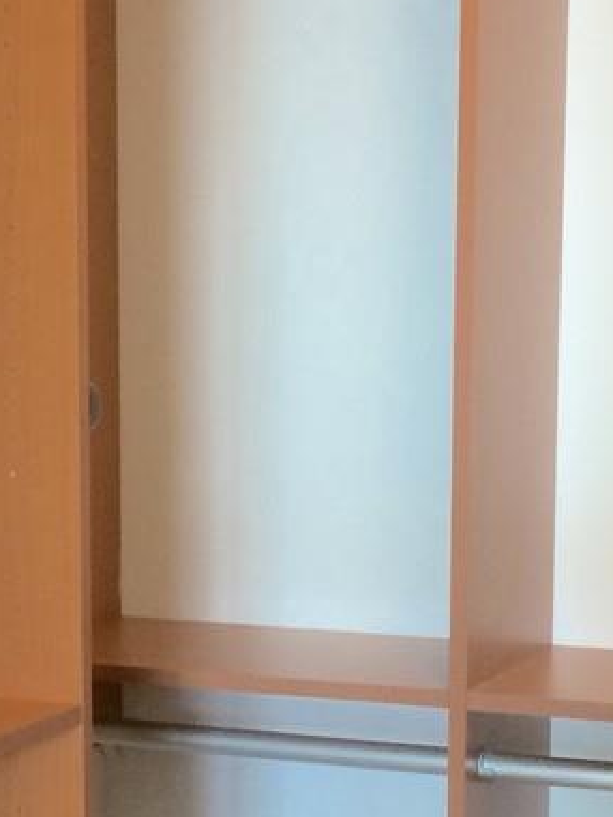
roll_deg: +0.2
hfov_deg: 18.9
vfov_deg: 24.7
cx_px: 330
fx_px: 1841
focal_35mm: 78
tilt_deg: -9.4
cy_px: 618
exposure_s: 1/30
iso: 100
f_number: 2.2
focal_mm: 4.15
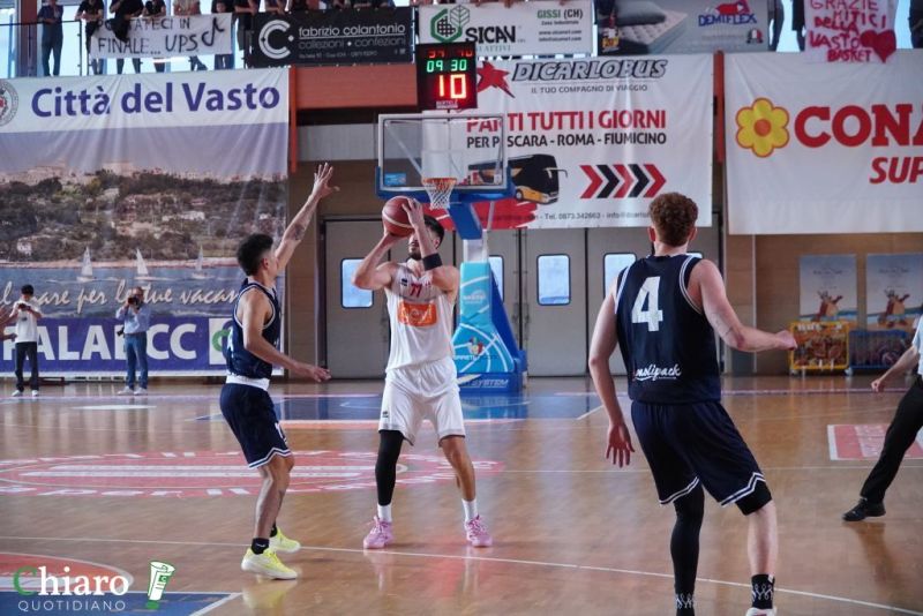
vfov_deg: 16.9
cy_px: 308
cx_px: 462
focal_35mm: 81
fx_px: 2077
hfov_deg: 25.1
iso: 5000
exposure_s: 1/800
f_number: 4
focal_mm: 54
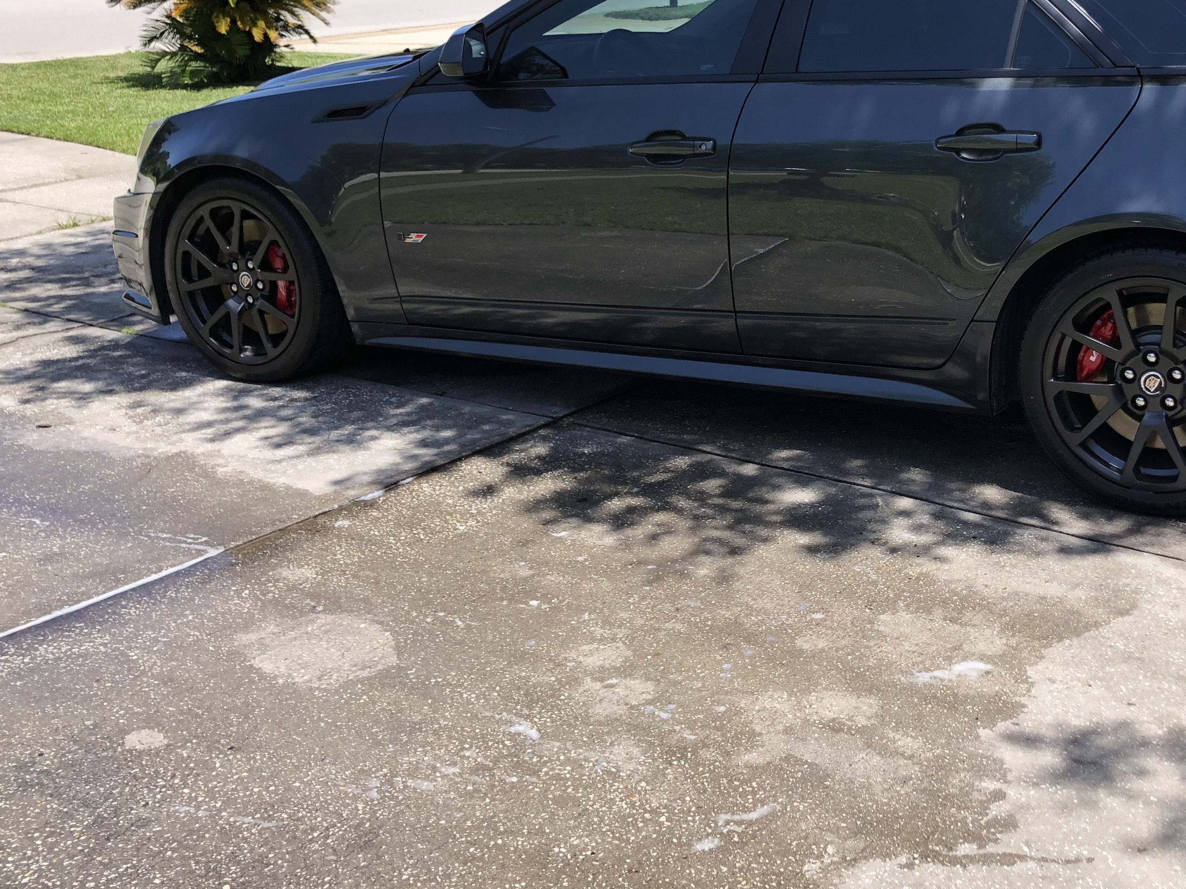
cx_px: 868
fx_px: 1507
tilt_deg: -16.9
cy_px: 325
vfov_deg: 32.7
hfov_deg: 41.8
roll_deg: -1.0
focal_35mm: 44
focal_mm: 4
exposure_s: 1/727
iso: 20
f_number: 1.8
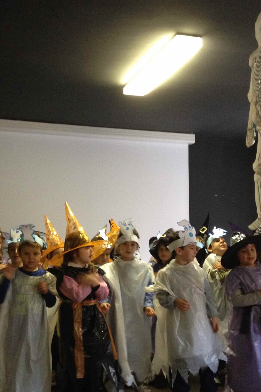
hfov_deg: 26.5
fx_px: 555
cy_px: 193
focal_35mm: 51
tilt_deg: +1.8
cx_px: 137
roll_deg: +0.0
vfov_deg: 38.9
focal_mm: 4.28
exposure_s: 1/20
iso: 250
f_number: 2.4
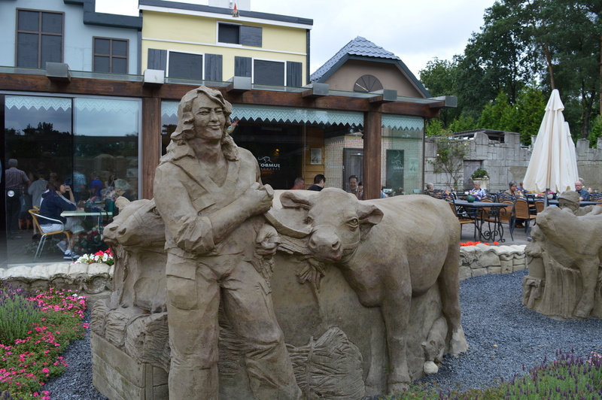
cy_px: 200
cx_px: 301
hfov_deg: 67.4
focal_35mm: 27
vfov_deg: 47.9
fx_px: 451
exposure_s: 1/125
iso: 110
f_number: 8
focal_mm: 18
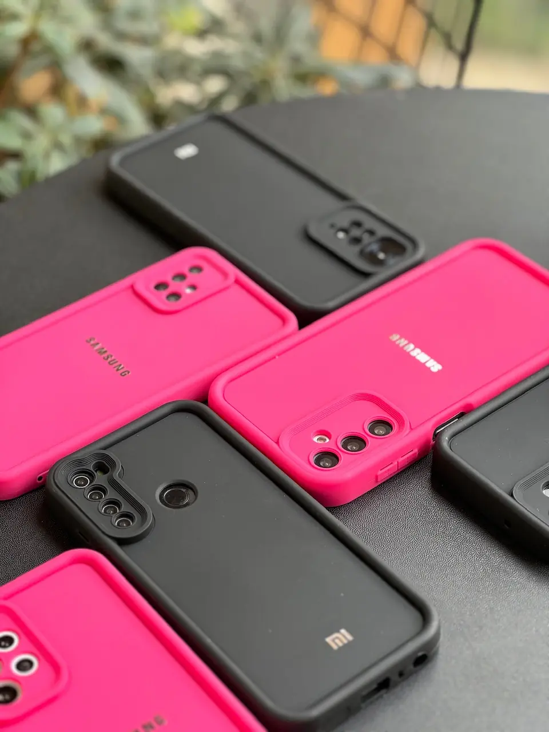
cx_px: 274
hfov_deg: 19.1
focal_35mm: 77
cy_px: 366
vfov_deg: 25.3
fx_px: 1628
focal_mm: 9
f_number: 2.8
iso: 50
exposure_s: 1/99
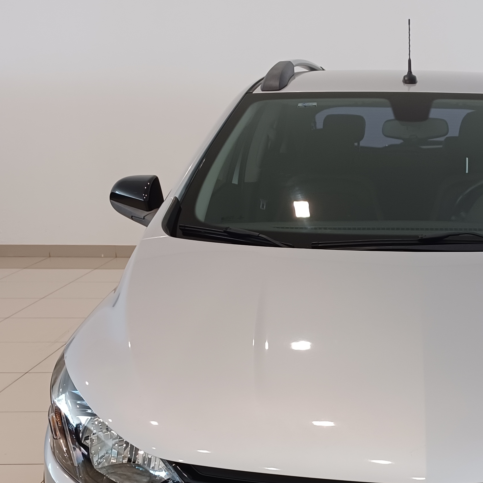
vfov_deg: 31.6
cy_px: 362
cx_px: 420
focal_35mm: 53
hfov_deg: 31.0
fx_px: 837
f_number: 1.8
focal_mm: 4.6
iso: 250
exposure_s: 1/60
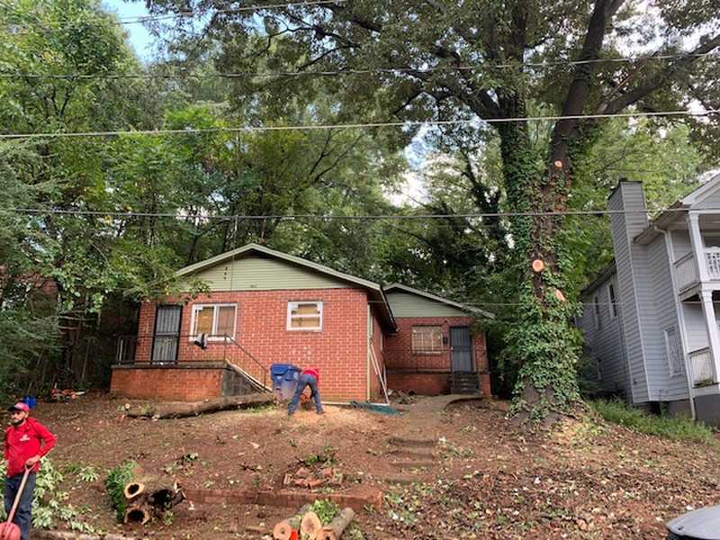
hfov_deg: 67.3
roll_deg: -0.3
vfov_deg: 53.1
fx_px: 541
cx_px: 360
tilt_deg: +15.5
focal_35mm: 26
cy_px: 270
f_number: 1.8
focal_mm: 4.25
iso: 40
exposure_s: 1/121
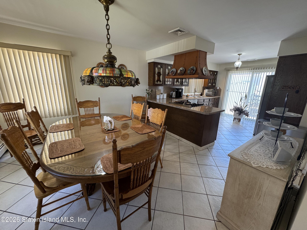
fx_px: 124
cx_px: 154
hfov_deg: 102.1
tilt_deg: -14.5
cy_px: 115
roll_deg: -2.0
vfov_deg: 85.7
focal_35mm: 14
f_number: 2.2
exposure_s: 1/60
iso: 160
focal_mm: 2.22
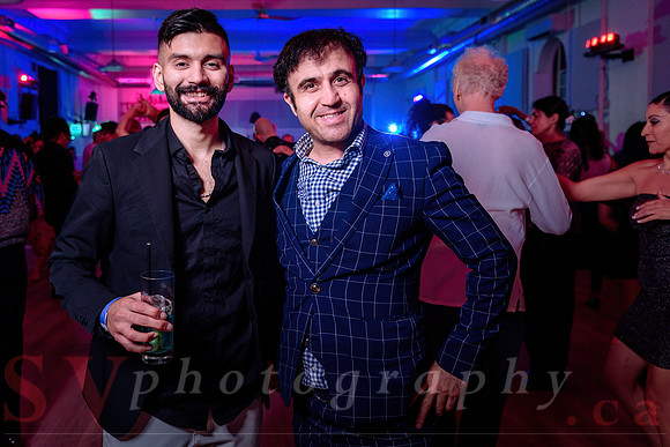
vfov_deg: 37.6
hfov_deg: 53.9
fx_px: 656
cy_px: 204
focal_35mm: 35
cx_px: 286
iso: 800
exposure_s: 1/60
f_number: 3.5
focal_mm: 30
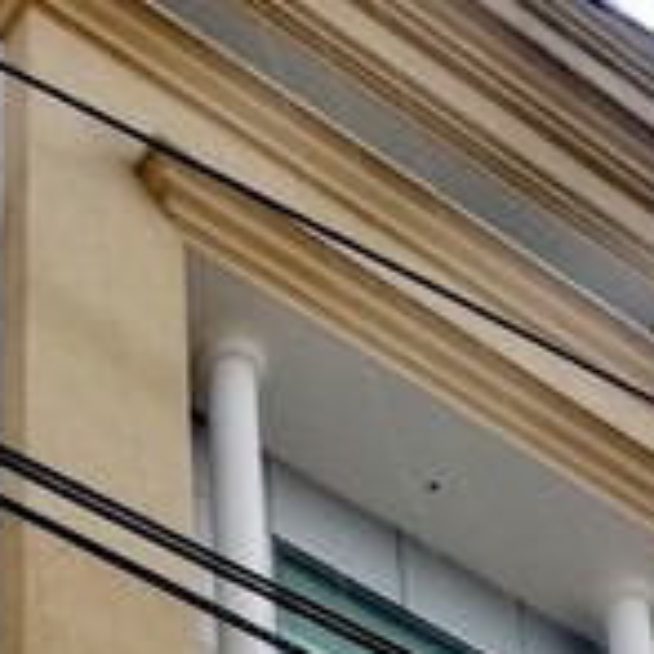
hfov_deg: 13.9
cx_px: 414
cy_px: 1495
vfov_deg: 11.8
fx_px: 2672
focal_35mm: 125
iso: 50
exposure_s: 1/261
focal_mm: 3.81
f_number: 2.2
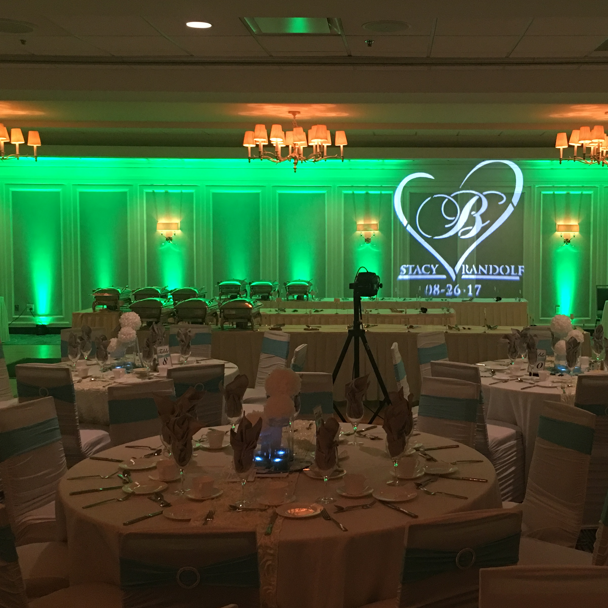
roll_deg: -0.9
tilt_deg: -3.6
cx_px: 397
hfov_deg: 38.8
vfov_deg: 39.2
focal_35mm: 43
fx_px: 854
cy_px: 297
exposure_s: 1/15
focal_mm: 4.15
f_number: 2.2
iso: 100
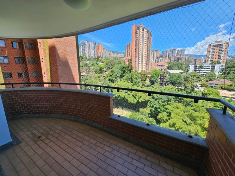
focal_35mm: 13
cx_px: 118
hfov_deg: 106.2
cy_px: 88
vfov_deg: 89.9
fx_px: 88
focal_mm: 2.2
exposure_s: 1/553
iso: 50
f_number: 2.2
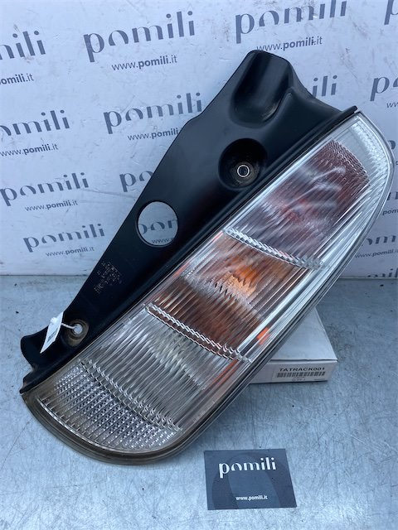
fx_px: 399
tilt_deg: -42.0
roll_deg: -6.7
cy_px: 265
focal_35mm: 26
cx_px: 199
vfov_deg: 67.3
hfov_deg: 53.1
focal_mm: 4.25
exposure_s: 1/788
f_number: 1.8
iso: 32
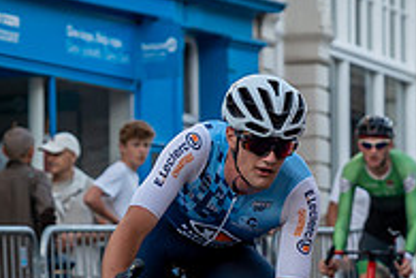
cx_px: 232
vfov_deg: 3.4
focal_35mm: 409
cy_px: 166
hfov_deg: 5.0
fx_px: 4726
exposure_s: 1/800
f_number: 3.2
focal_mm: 70
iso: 200
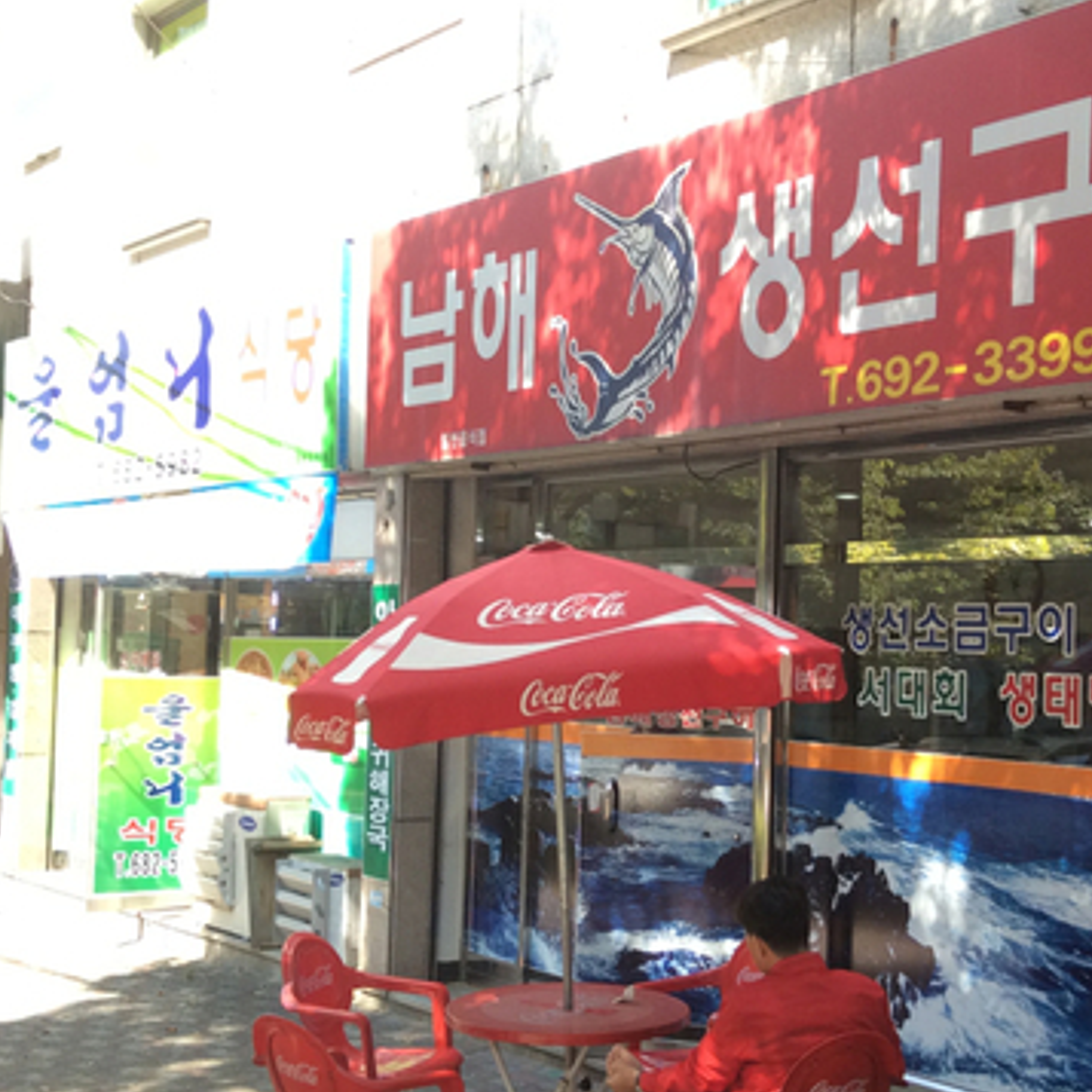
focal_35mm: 57
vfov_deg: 30.0
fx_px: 2034
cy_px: 572
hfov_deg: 30.0
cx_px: 555
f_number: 2.4
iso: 32
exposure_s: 1/169
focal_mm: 3.3
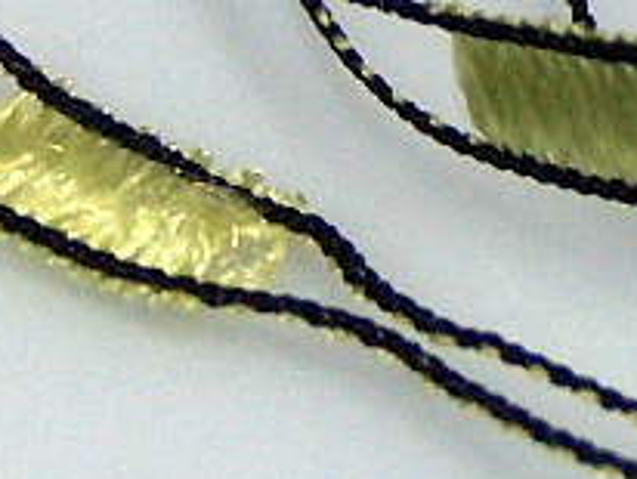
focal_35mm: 452
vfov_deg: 3.3
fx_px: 8327
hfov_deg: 4.3
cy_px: -124
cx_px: 1586
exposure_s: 1/17.7
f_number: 2.9
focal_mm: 14.73
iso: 200
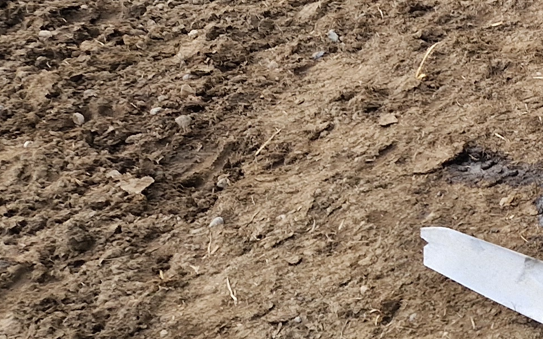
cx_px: 1038
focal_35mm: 101
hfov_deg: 16.5
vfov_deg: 12.9
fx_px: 1494
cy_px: 115
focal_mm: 5.4
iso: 50
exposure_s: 1/185
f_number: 1.8
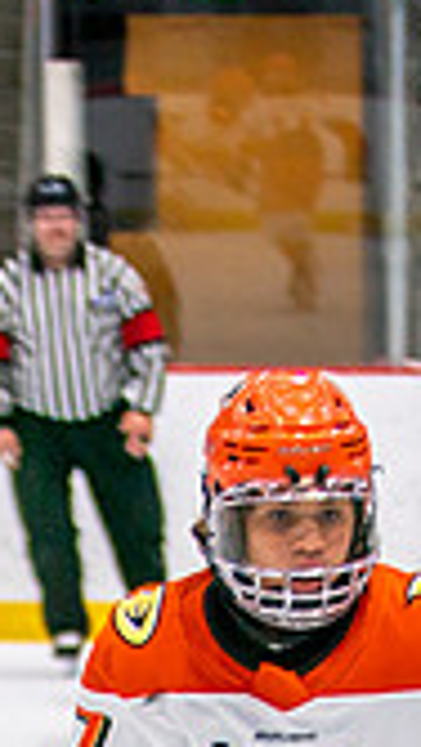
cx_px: -64
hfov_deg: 3.3
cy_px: 1218
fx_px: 7319
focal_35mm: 369
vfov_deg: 5.8
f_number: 2.8
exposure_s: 1/640
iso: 640
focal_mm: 70
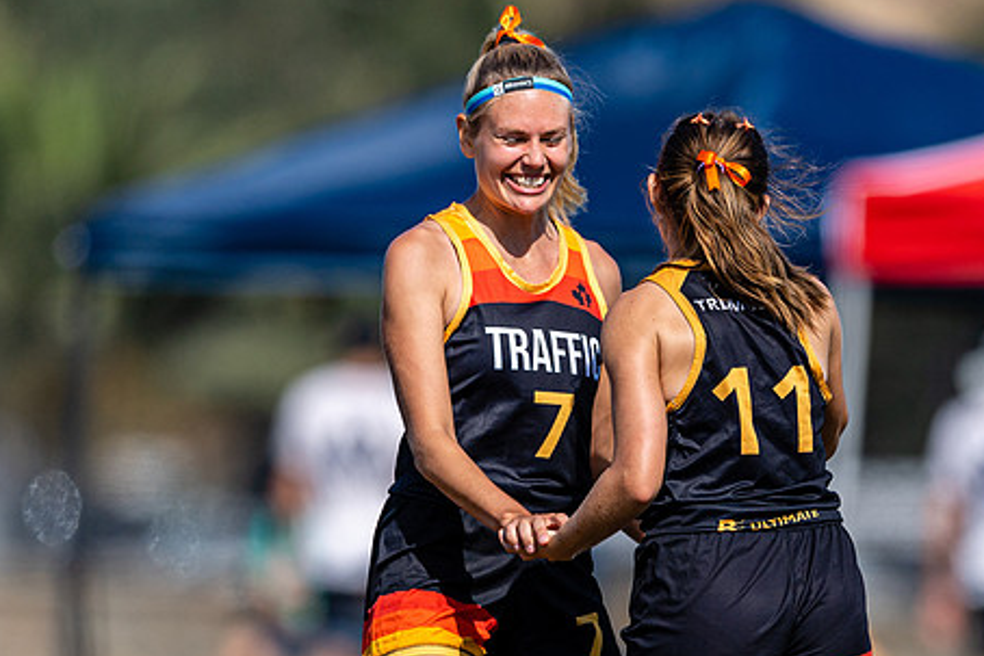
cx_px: 682
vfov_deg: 1.8
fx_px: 21189
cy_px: 489
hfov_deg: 2.7
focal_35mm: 775
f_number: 2.8
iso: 100
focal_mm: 400
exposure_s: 1/3200
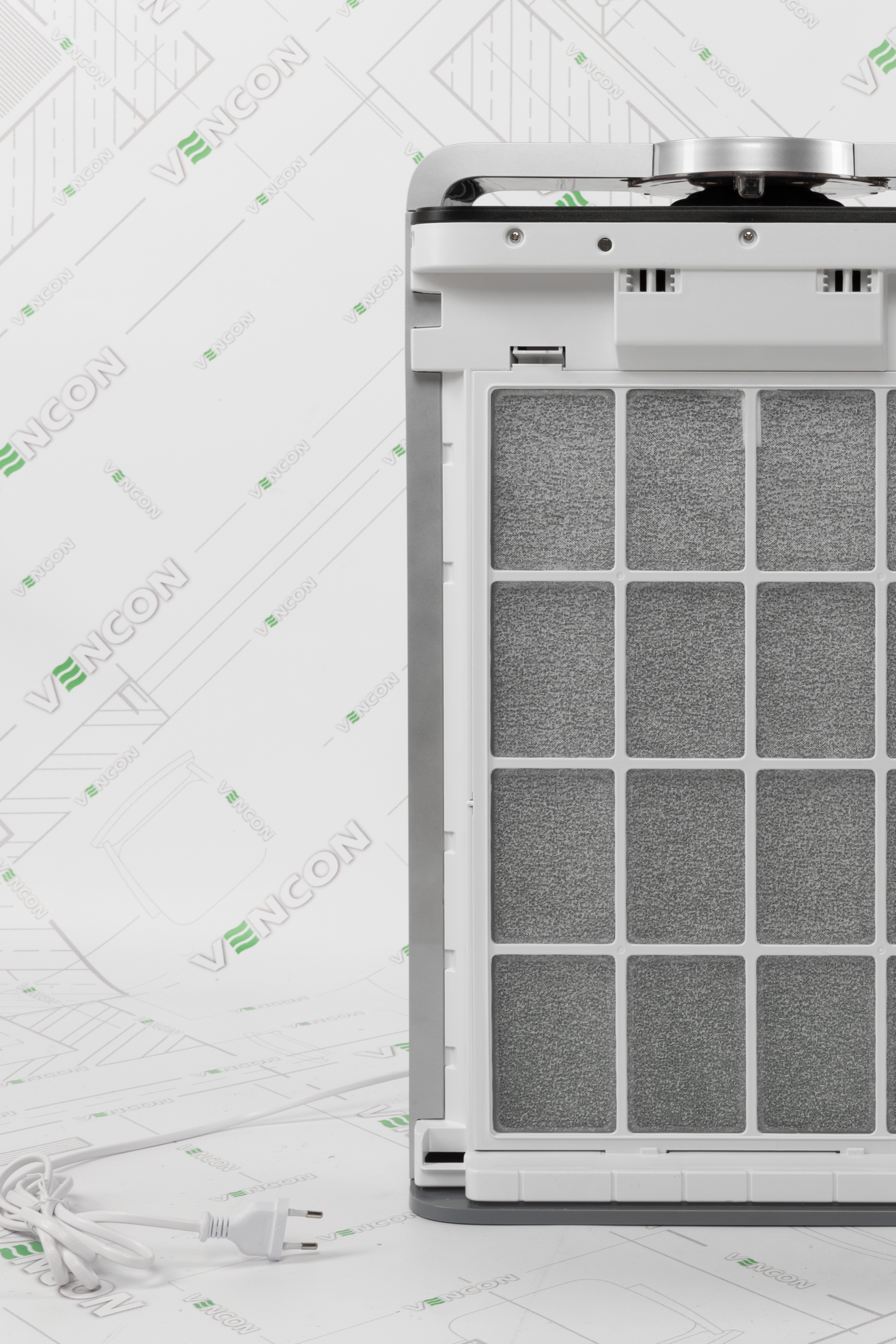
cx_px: 952
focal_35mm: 59
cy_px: 688
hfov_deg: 21.9
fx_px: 2202
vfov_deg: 33.9
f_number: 13
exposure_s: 1/125
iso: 100
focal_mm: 35
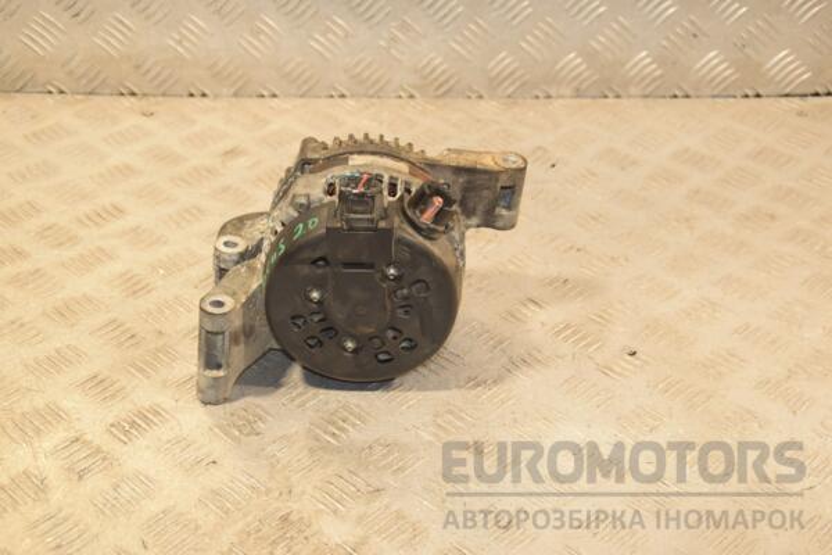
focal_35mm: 60
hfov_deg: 33.4
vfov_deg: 22.6
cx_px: 416
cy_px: 278
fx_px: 1387
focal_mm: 40
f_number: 6.3
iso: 800
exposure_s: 1/200
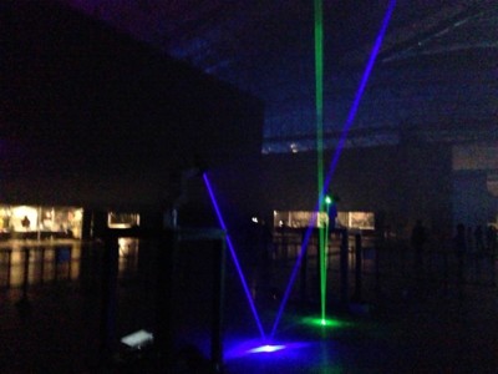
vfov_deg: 42.9
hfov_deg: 55.4
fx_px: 475
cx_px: 249
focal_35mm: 33
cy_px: 187
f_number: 2.4
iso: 3200
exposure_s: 1/15
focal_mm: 4.13
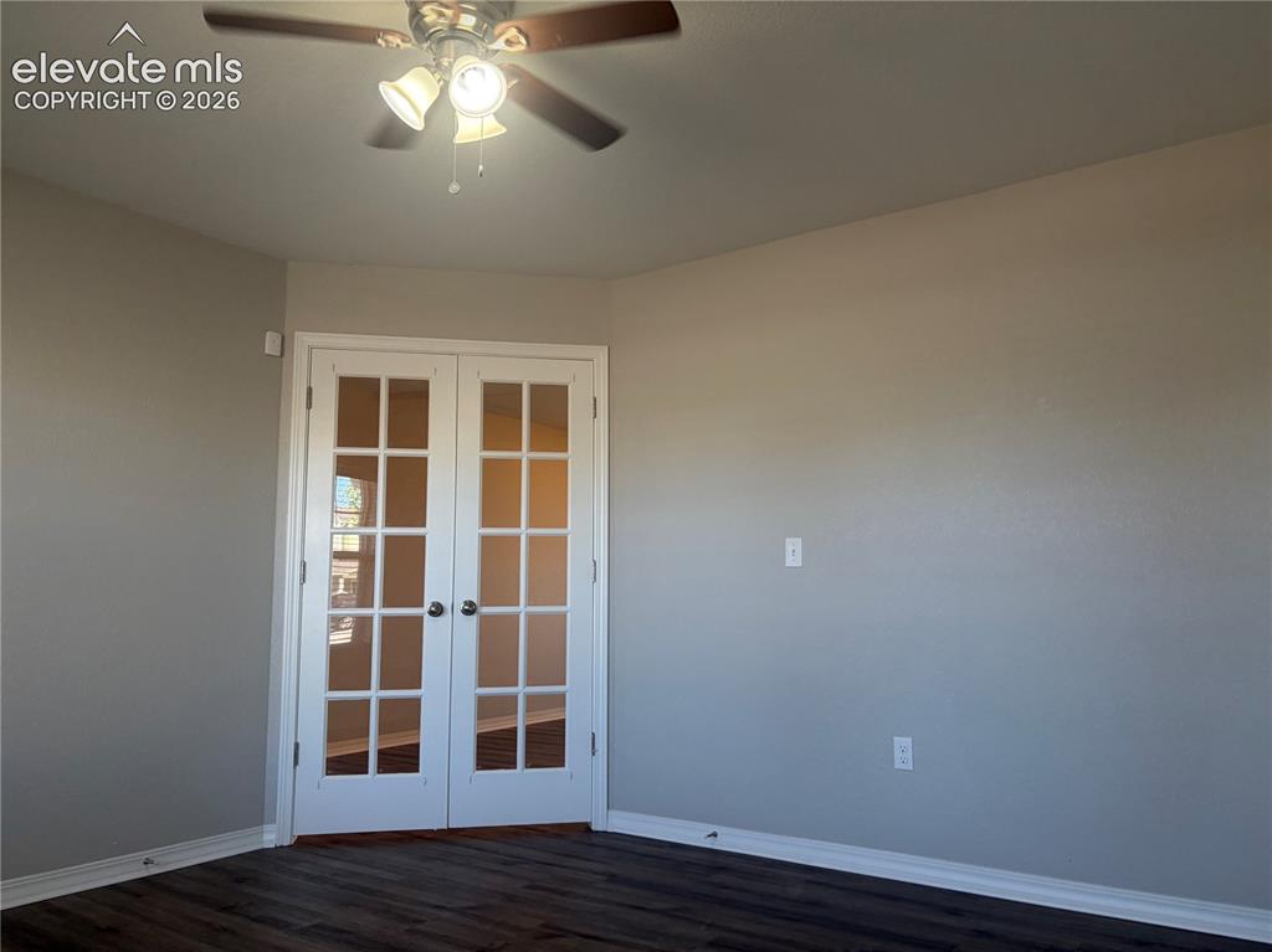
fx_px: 955
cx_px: 636
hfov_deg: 67.3
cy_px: 476
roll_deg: +0.3
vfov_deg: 53.0
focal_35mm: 26
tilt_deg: +7.7
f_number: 1.6
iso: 125
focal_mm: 5.96
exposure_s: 1/120
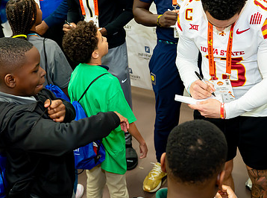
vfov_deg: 29.3
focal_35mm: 49
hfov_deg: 39.0
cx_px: 146
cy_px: 65
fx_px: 377
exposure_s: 1/200
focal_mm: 24
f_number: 2.8
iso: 1600
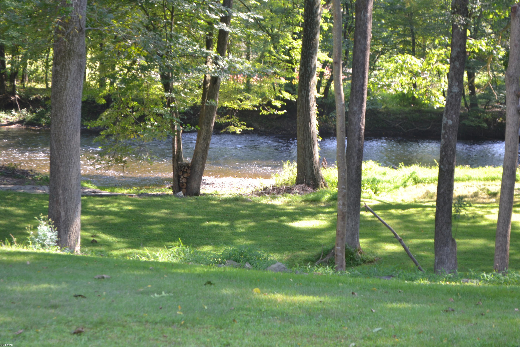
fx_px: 1279
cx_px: 266
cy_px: 171
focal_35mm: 89
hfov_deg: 23.0
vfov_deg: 15.4
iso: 140
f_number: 5.6
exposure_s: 1/30
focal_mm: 55
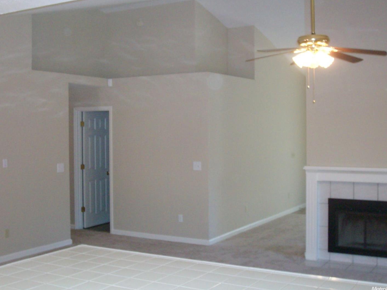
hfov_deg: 39.7
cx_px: 192
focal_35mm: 48
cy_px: 138
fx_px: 537
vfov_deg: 30.3
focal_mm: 7.46
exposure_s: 1/47.1
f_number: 3.1
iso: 320
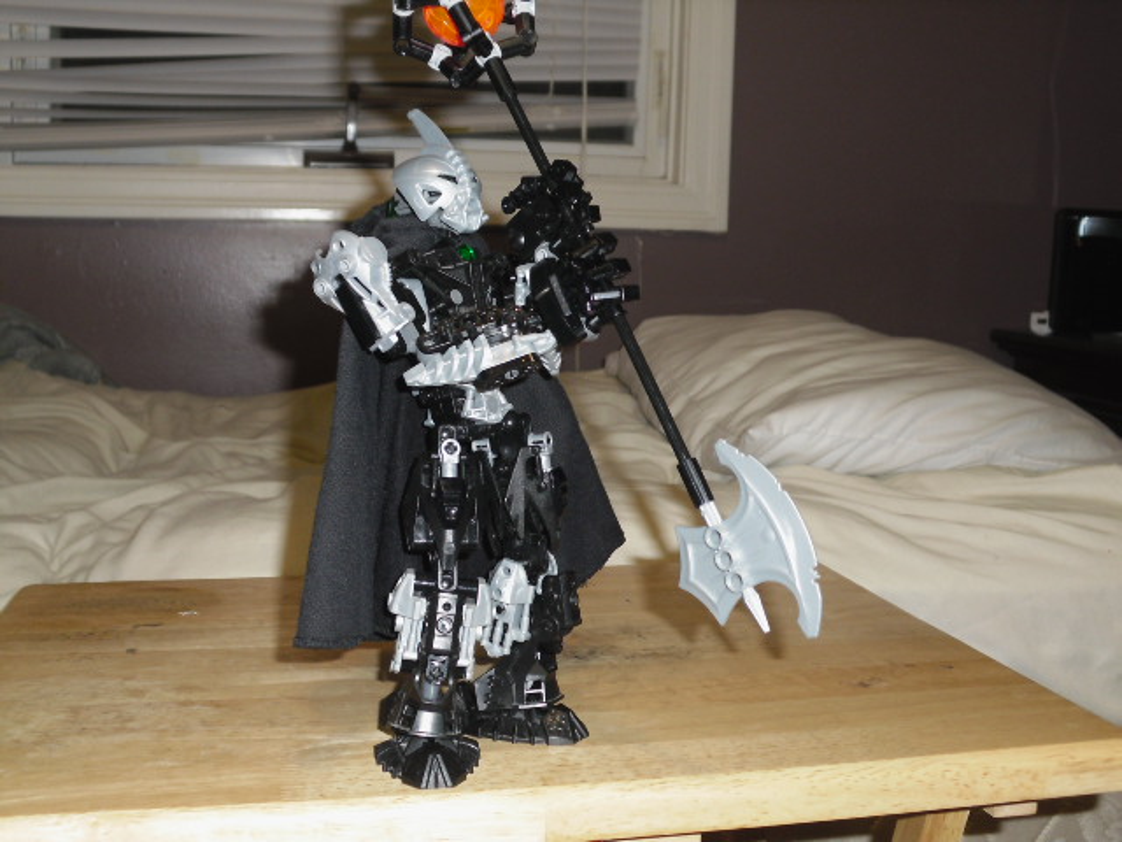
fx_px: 1394
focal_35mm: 43
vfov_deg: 33.6
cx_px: 561
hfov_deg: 43.9
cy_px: 421
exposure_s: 1/60
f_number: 3.4
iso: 200
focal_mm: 7.7
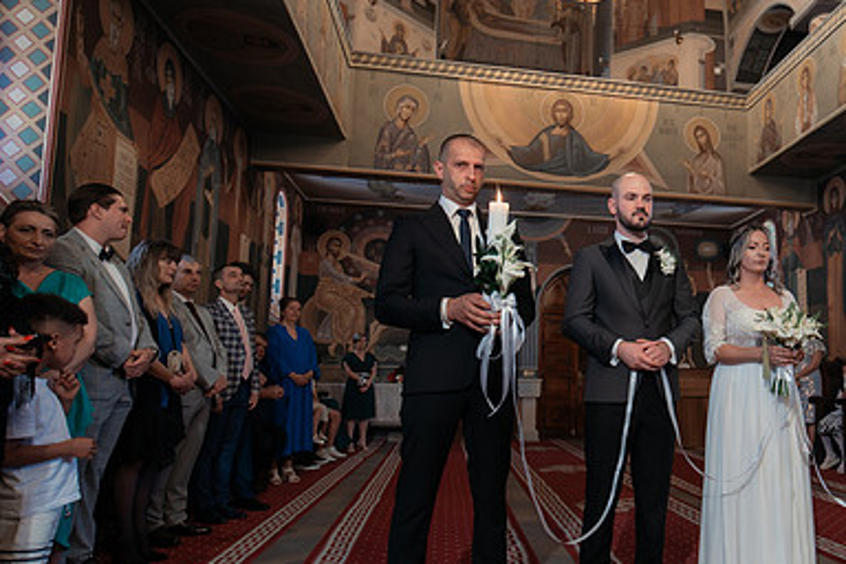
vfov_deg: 47.7
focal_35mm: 27
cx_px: 603
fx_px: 634
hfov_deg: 64.5
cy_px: 331
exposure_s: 1/125
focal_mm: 15
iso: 1600
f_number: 2.8
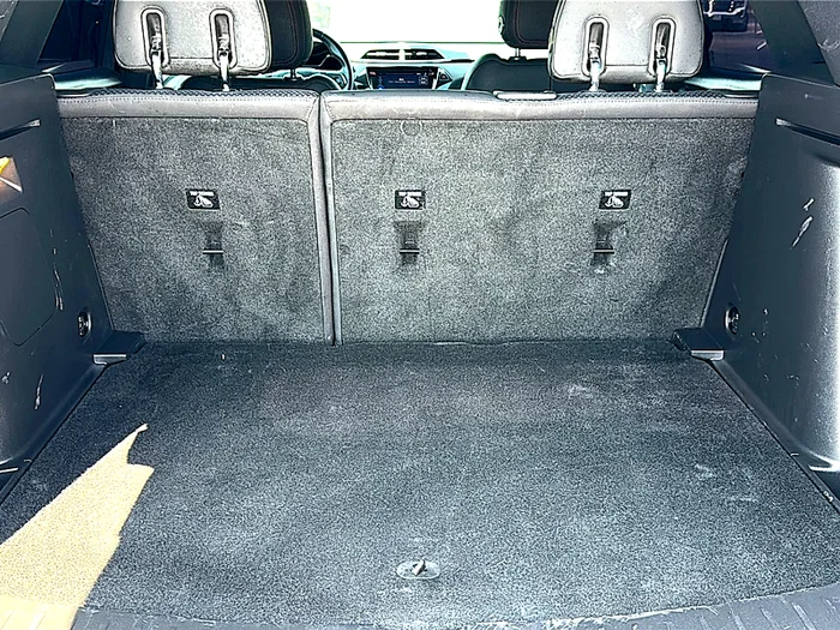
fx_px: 752
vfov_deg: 45.4
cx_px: 420
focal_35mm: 31
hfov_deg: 58.4
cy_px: 315
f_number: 1.78
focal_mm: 6.86
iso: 125
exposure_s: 1/119
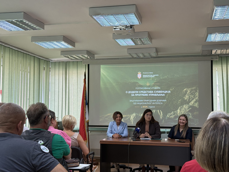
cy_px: 86
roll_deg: +0.3
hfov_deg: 39.7
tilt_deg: +4.5
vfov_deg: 30.3
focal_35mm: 48
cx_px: 114
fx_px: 318
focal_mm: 6.76
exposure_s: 1/50
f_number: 1.78
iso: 80
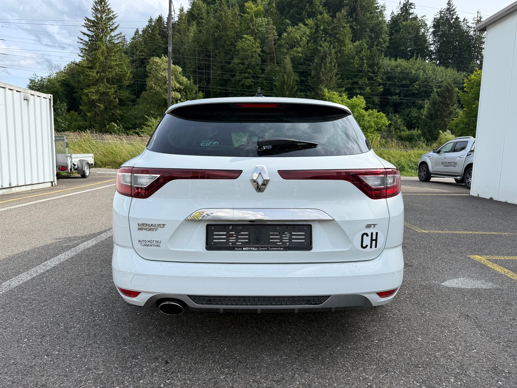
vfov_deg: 56.8
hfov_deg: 71.6
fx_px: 358
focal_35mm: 24
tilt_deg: -5.5
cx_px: 258
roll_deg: -1.6
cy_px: 194
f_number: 1.78
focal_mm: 6.76
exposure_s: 1/2801
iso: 80
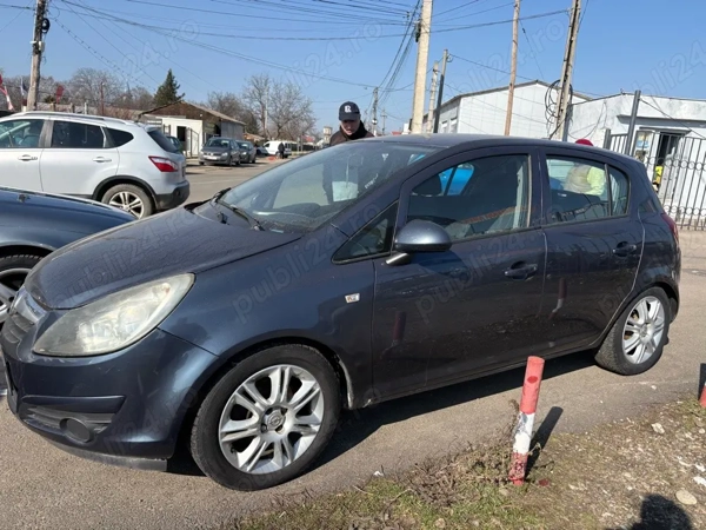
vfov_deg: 53.1
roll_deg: -2.5
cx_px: 353
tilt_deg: -12.0
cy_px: 265
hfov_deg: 67.3
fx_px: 530
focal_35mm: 26
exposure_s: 1/3623
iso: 64
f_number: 1.6
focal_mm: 5.96
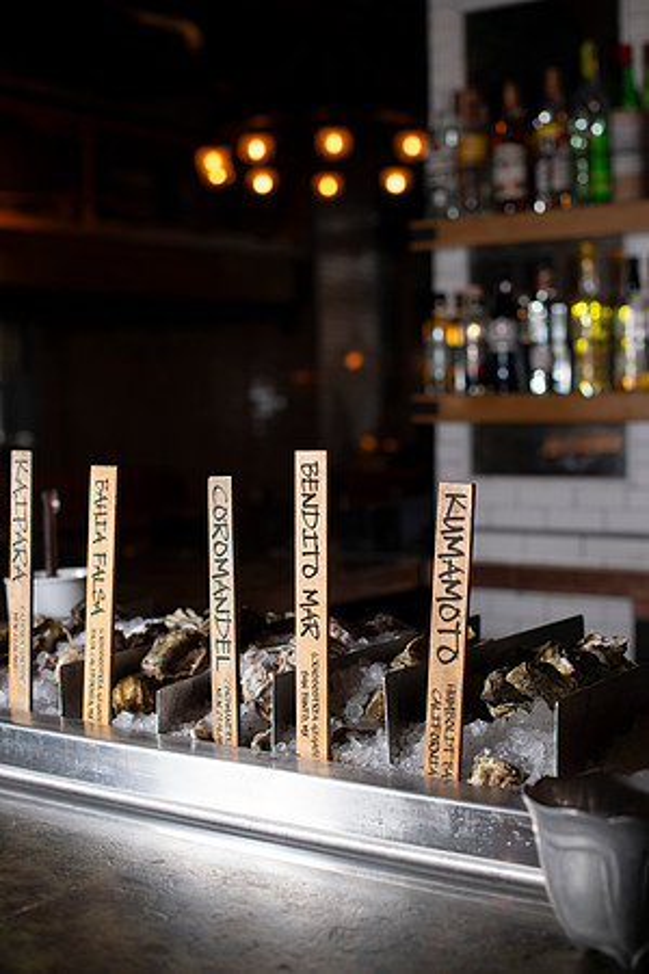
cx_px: 324
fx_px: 1352
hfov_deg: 27.0
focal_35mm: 50
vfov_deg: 39.6
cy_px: 487
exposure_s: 1/200
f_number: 3.2
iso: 200
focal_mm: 50
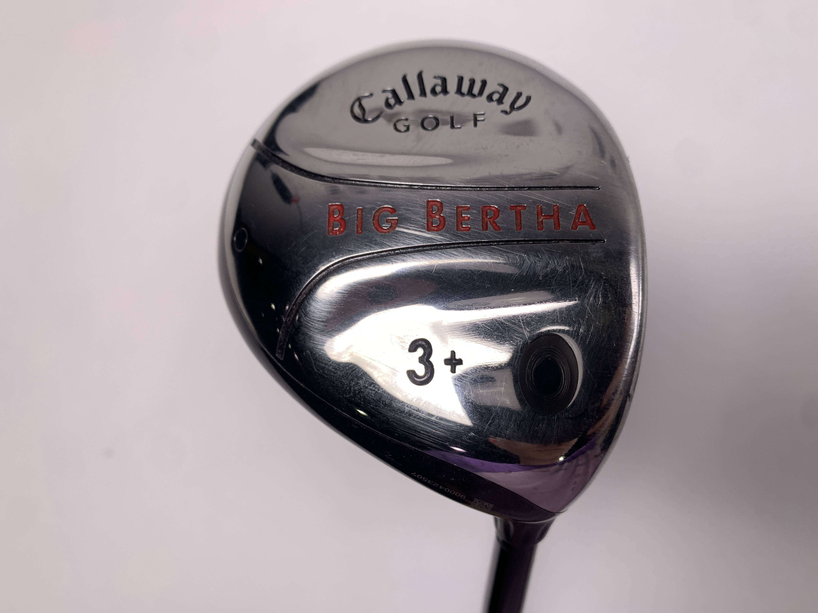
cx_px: 409
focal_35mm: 26
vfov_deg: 53.1
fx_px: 614
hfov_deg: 67.3
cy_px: 306
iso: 25
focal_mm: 4.25
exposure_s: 1/420
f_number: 1.8
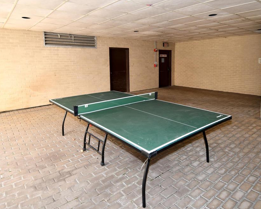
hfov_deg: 77.6
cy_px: 102
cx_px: 122
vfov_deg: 65.5
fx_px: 162
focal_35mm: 21
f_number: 4.5
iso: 200
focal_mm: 12
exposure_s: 1/80
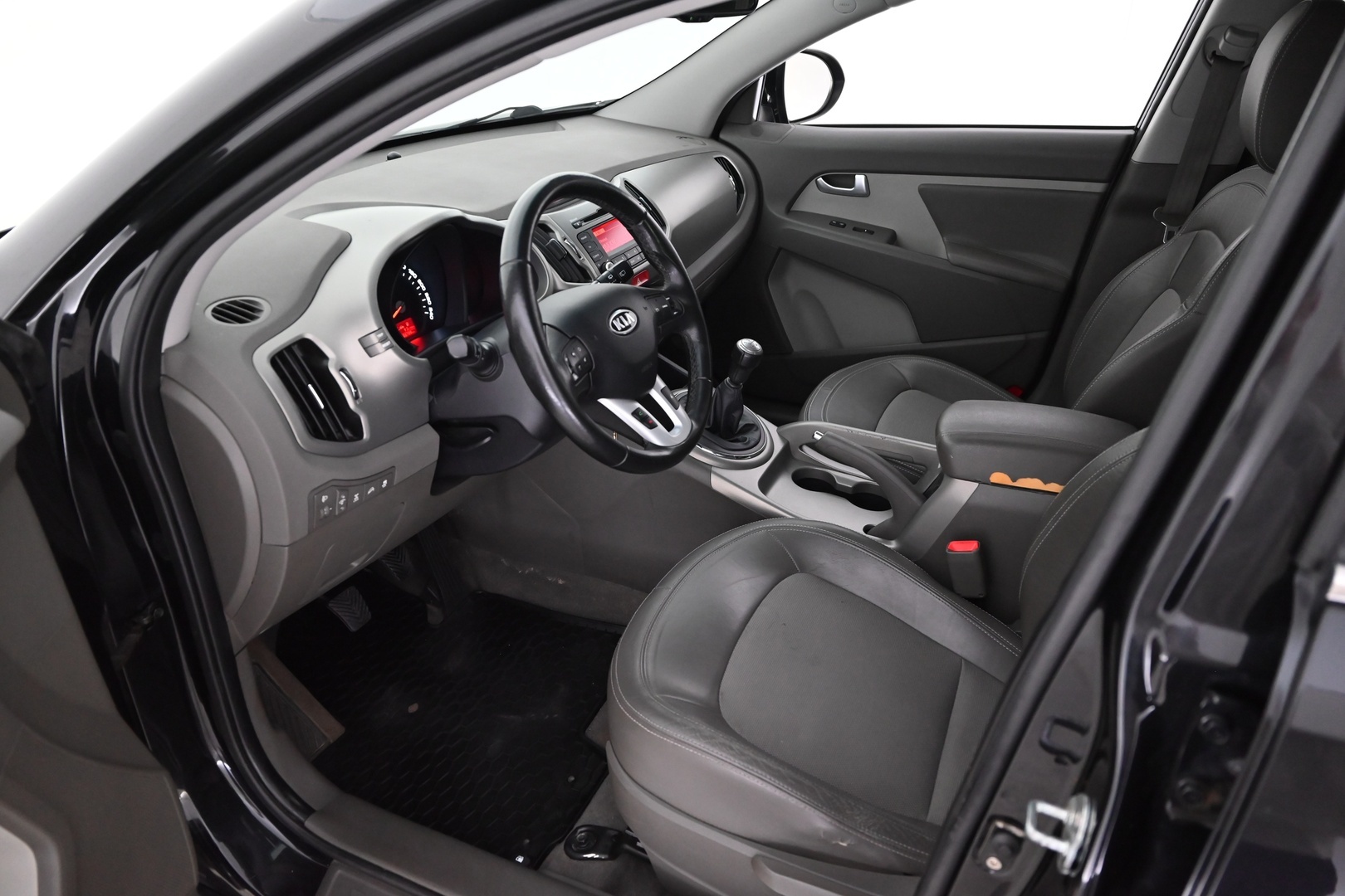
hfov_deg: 73.7
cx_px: 672
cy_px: 448
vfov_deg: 53.1
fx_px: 897
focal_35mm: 24
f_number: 4
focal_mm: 24
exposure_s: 1/60
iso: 4500
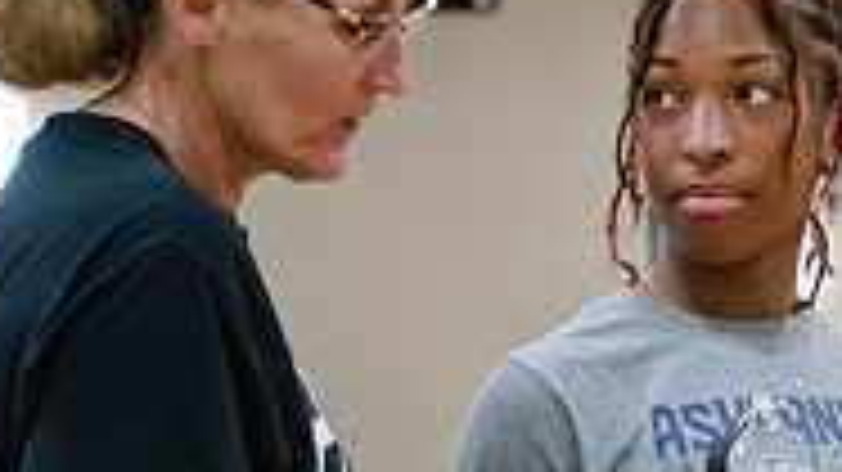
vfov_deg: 5.6
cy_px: 519
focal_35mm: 214
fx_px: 4776
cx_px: 806
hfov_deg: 10.0
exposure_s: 1/160
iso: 1250
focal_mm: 66
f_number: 3.2
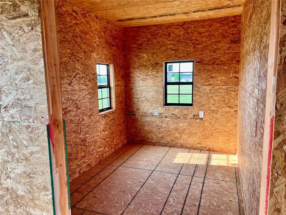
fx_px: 215
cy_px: 108
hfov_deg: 67.3
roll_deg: +1.2
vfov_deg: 53.1
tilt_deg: -8.0
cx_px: 143
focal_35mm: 26
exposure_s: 1/133
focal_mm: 5.7
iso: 64
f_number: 1.5
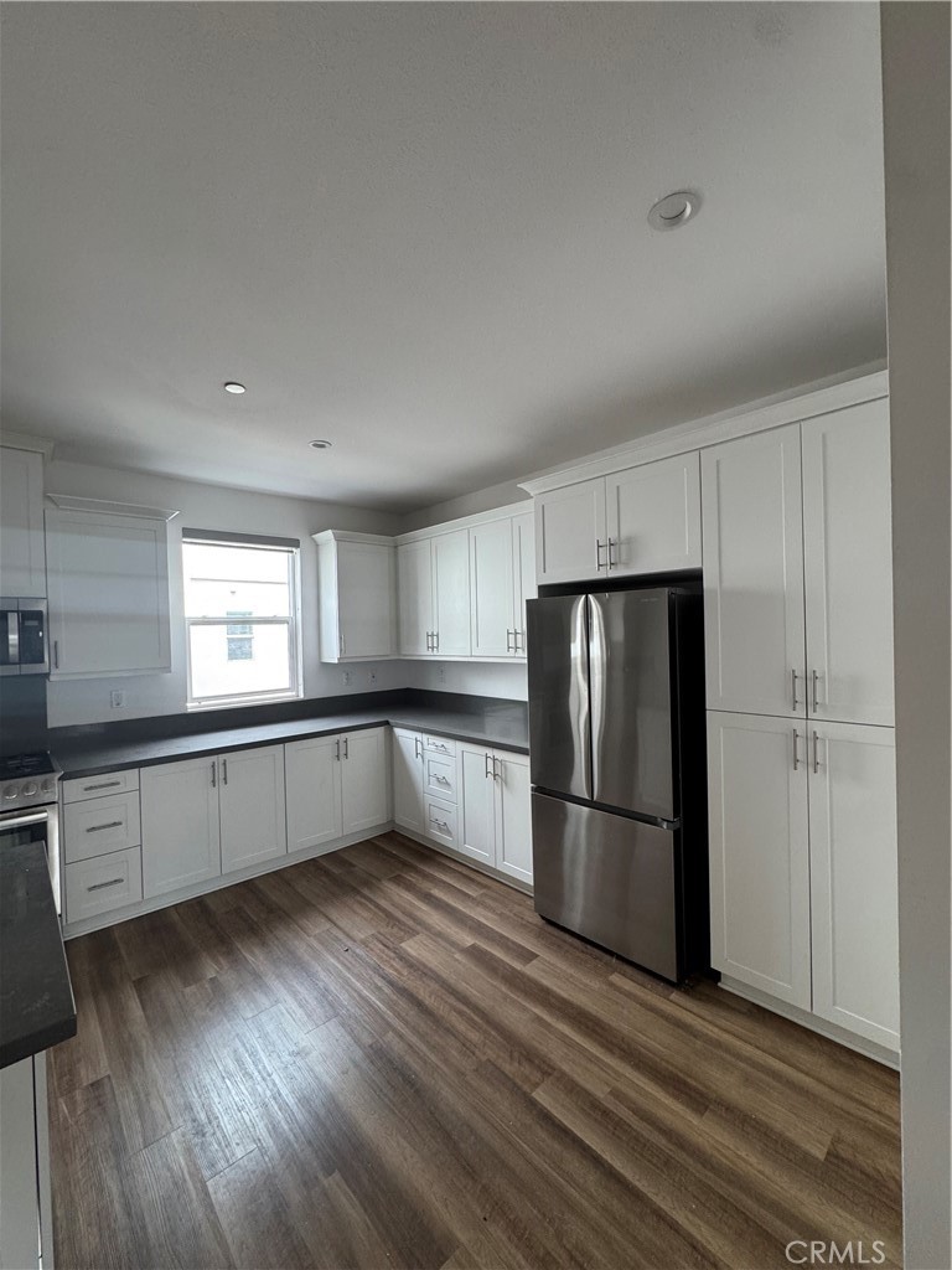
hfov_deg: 85.7
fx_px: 513
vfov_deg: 102.1
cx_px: 476
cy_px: 635
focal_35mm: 14
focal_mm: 2.22
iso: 200
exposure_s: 1/120
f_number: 2.2
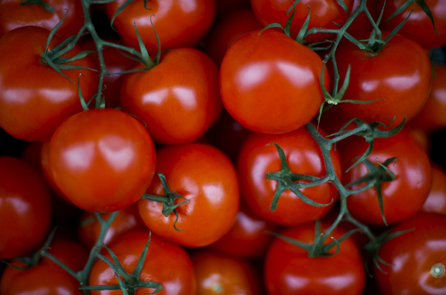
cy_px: 148
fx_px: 618
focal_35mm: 50
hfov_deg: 39.7
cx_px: 223
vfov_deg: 26.9
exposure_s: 1/320
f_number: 1.4
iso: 200
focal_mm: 50
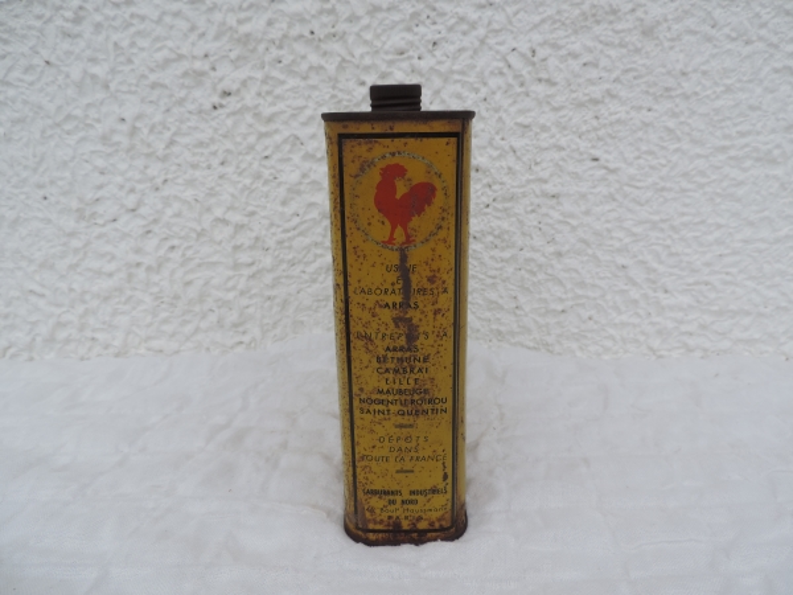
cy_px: 298
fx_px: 550
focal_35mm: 24
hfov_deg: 71.6
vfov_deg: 56.8
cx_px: 396
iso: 80
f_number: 3
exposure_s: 1/250
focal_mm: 4.3
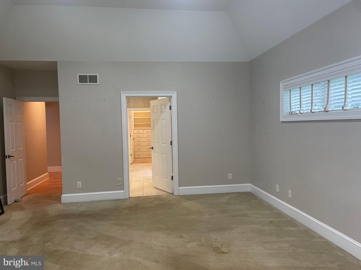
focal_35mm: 26
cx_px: 180
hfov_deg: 67.3
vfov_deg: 53.1
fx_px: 271
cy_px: 135
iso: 160
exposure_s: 1/60
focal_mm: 4.2
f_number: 1.6
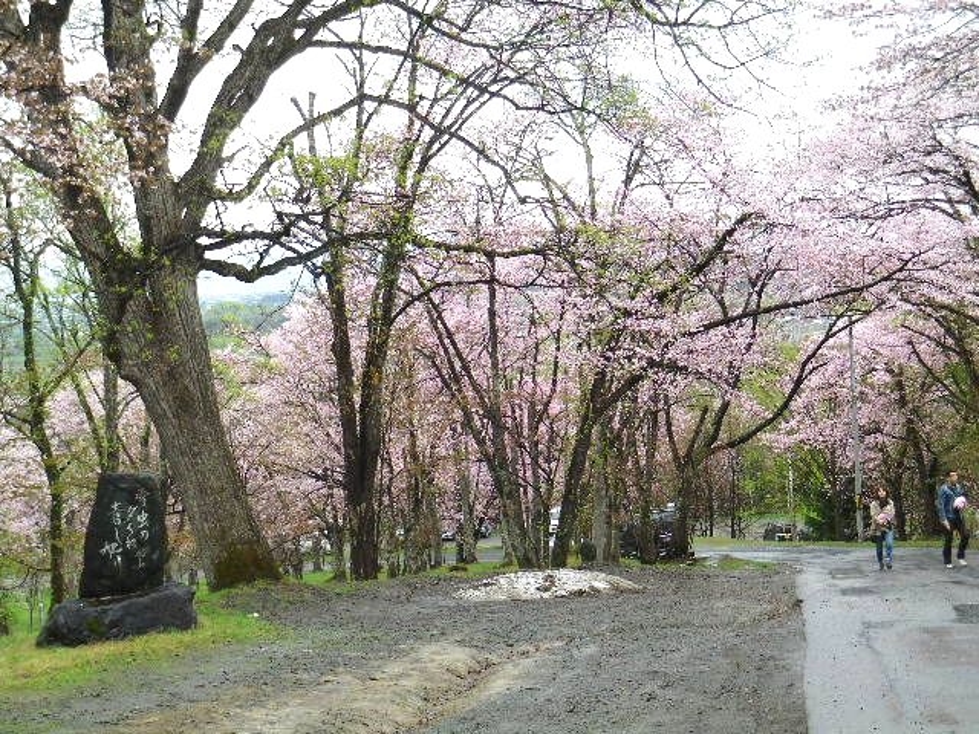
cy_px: 367
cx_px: 490
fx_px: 2008
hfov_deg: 27.4
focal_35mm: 71
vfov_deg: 20.7
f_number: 4.9
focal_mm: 12.5
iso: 160
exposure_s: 1/60
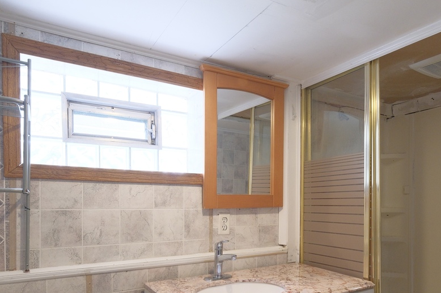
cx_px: 210
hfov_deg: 71.5
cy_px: 210
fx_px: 306
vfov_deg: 49.7
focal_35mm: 25
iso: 500
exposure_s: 1/10
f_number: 6.4
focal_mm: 8
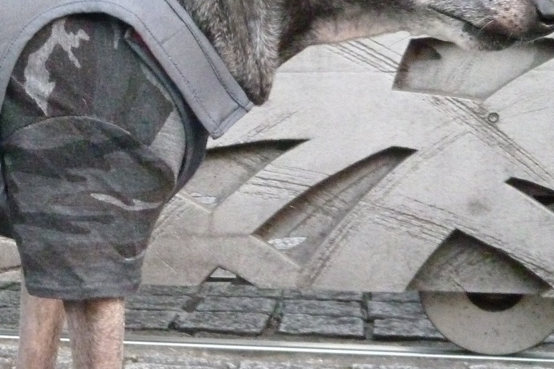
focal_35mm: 78
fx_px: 1200
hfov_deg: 24.7
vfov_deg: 17.5
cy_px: 205
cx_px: -13
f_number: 3.1
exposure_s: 1/20
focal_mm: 5.5
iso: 800
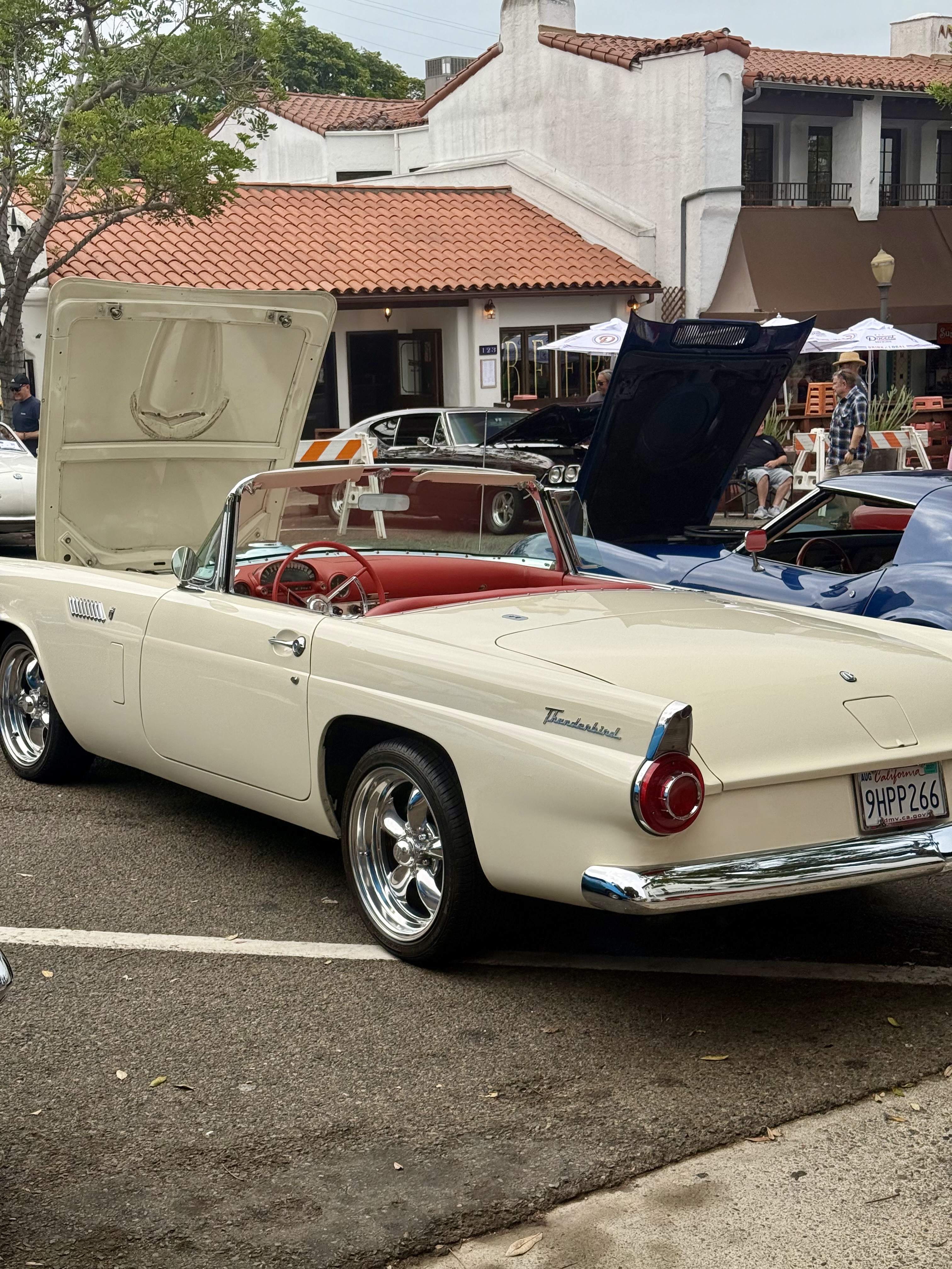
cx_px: 476
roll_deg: +1.2
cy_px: 634
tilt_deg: -9.4
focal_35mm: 48
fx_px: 1760
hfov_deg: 30.3
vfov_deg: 39.7
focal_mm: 6.76
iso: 100
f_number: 1.78
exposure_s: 1/1222
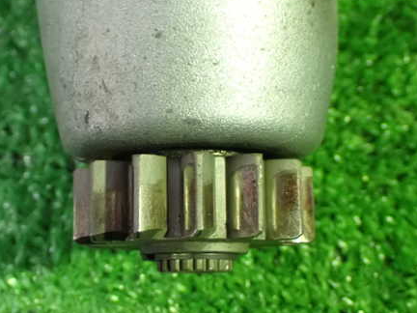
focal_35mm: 75
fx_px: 903
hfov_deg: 26.0
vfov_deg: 19.6
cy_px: 149
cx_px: 193
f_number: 3.3
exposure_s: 1/25
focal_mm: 9.65
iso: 1600
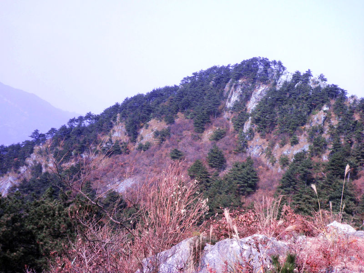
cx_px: 182
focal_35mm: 51
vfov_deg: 28.6
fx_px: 536
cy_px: 136
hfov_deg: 37.5
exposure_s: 1/80
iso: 80
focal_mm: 9
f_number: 11.2
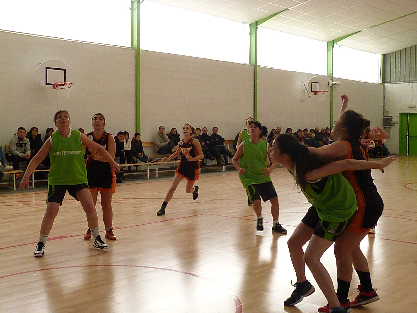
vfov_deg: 32.2
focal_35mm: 45
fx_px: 542
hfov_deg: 42.1
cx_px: 208
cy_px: 156
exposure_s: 1/250
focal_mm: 8.1
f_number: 4.5
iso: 800
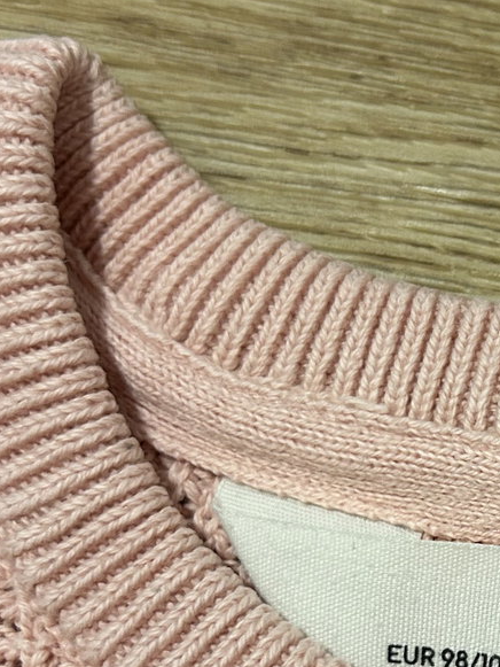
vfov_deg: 25.9
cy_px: 534
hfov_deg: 18.9
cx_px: 594
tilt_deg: -78.8
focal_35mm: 74
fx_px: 1425
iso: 125
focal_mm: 5.7
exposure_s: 1/50
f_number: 1.5
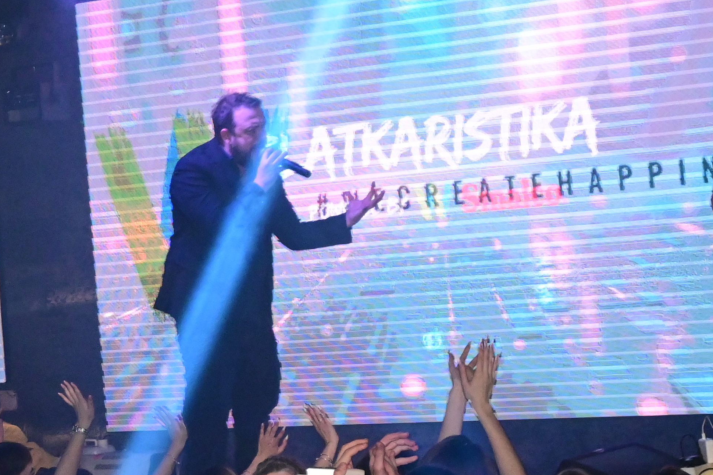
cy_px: 306
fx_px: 2261
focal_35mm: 114
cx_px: 255
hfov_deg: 17.9
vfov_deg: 12.0
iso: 2500
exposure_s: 1/200
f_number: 4.5
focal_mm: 26.5
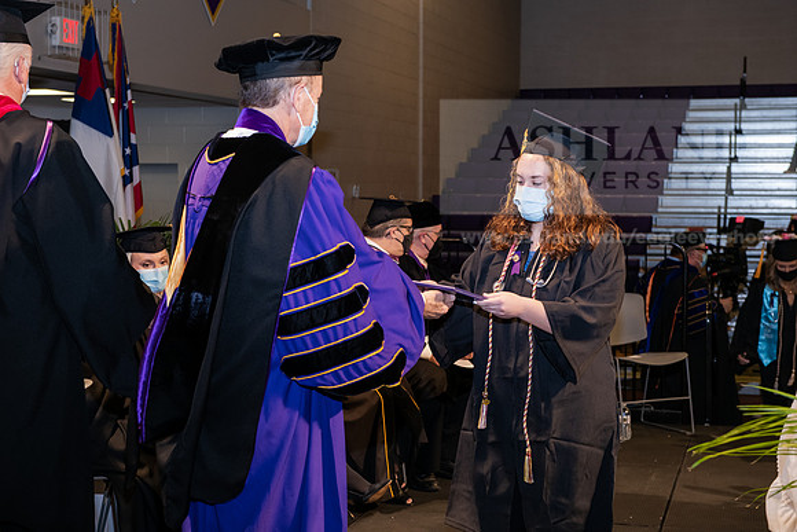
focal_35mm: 62
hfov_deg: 32.4
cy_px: 266
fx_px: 1373
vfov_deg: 21.9
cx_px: 398
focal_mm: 62
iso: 1600
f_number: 6.3
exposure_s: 1/200
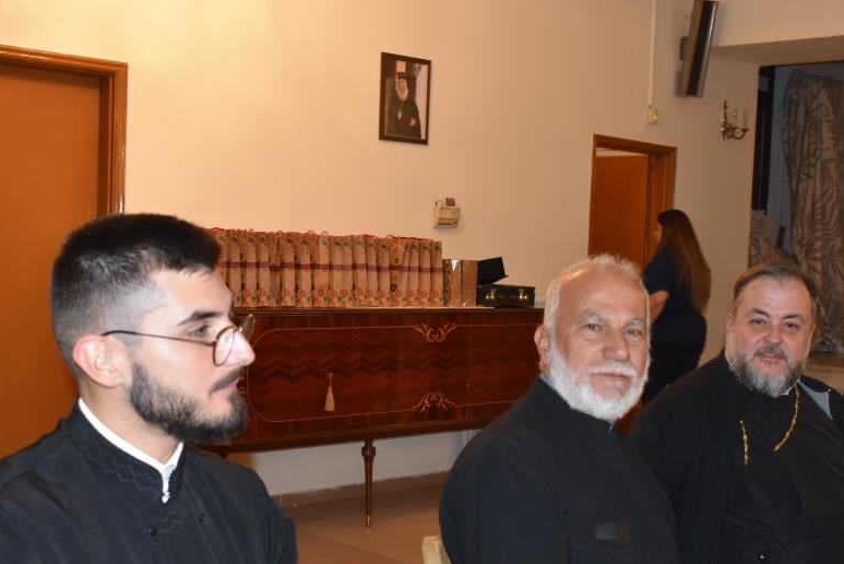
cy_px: 366
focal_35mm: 50
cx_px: 465
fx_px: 1165
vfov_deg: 27.1
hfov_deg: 39.8
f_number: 5.6
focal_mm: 25
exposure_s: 1/30
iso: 720
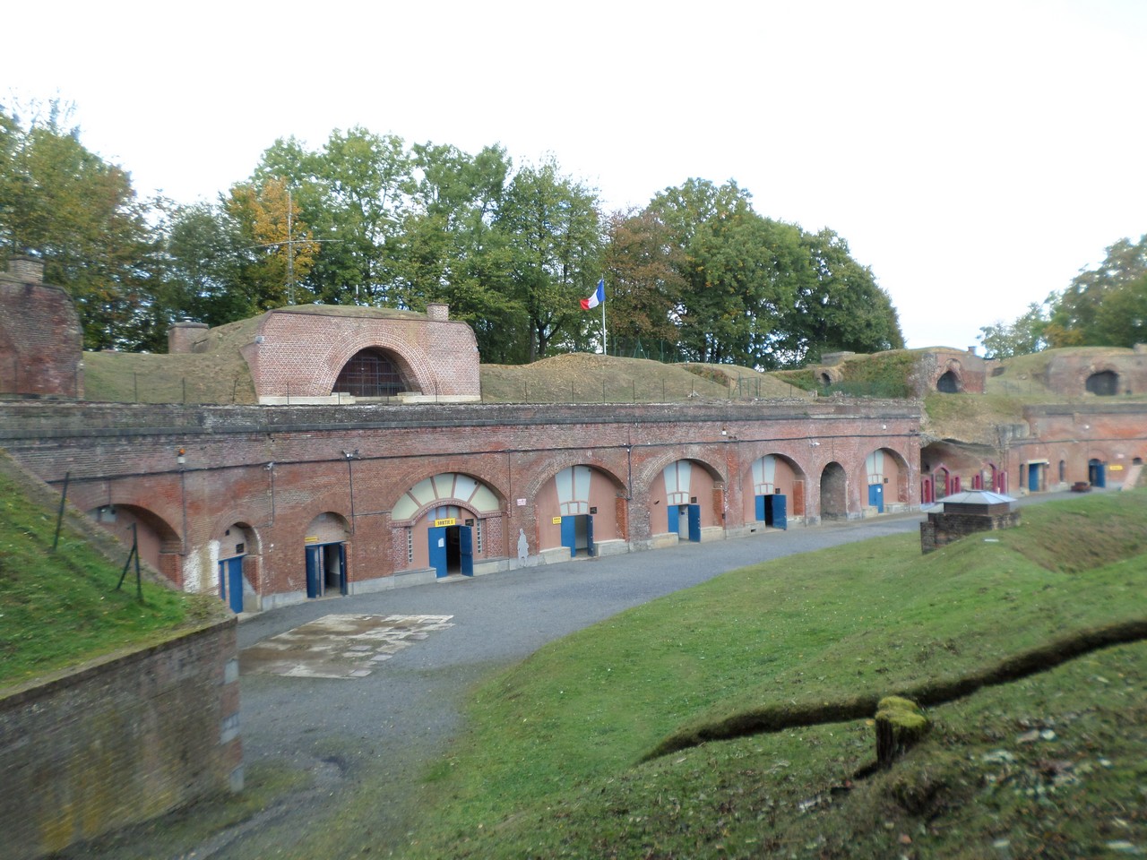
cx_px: 574
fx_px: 828
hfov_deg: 69.4
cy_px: 430
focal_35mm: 25
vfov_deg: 54.9
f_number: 2.5
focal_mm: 4.5
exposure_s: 1/250
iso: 80
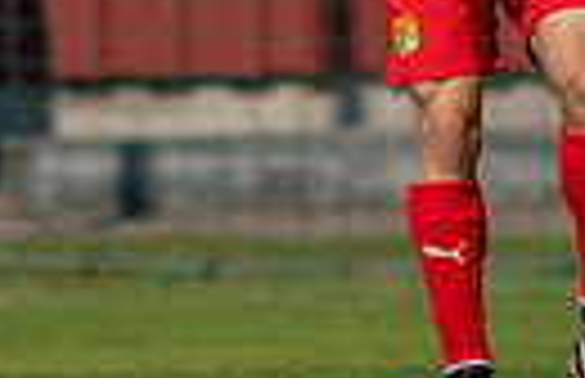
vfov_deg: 0.5
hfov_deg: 0.7
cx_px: 539
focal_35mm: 2957
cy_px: 64
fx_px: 47597
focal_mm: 300
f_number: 3.2
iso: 100
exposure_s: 1/2000
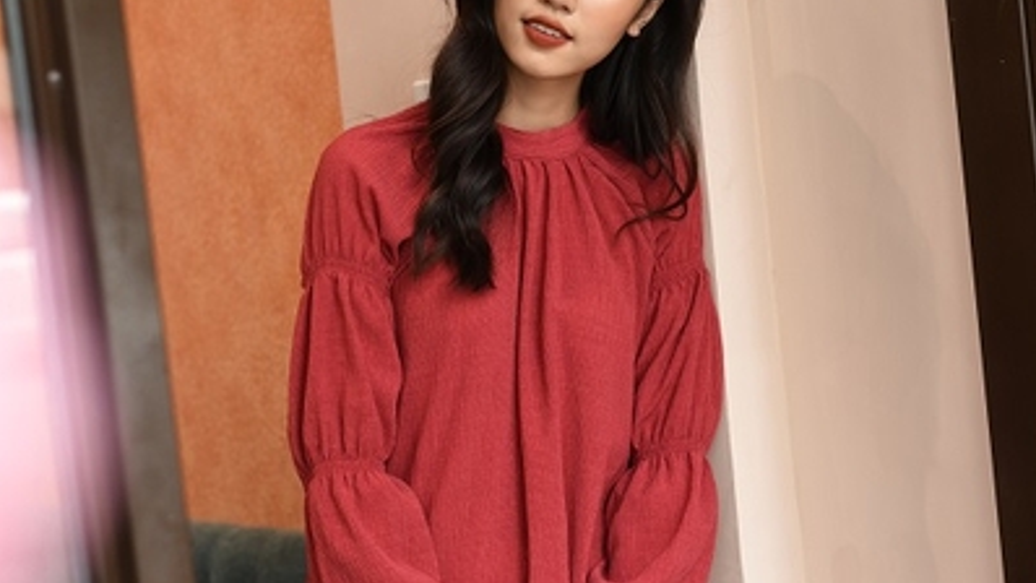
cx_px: 519
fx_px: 2170
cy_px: 331
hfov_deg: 26.8
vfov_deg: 15.3
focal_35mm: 79
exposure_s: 1/320
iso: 400
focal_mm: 50
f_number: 3.5
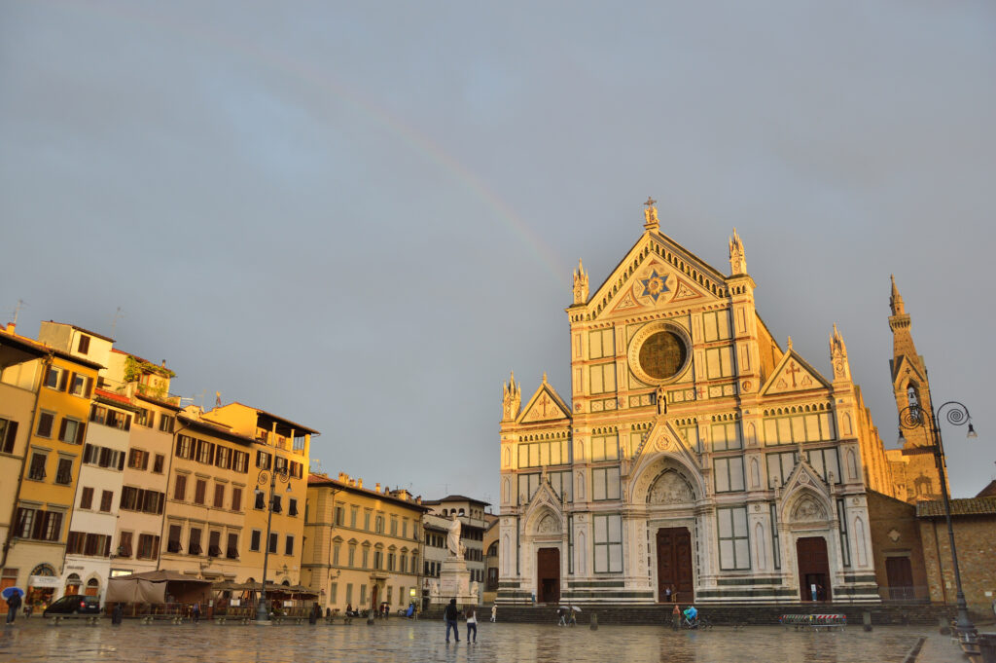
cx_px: 498
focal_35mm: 27
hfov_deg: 67.4
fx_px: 746
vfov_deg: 47.9
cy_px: 332
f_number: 3.5
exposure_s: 1/60
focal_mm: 18
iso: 100
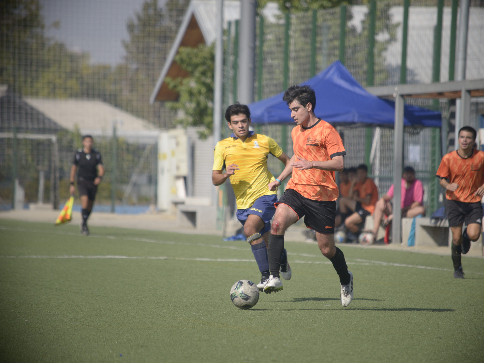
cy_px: 181
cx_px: 264
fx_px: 4544
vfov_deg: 4.6
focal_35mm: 325
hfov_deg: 6.1
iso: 640
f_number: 6.3
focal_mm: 300
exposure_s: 1/2500
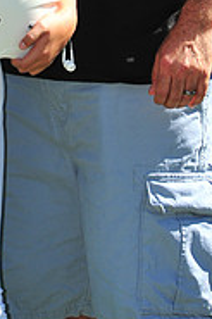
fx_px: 4584
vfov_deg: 4.0
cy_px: -141
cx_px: -3
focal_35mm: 518
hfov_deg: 2.6
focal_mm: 165
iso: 400
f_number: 5.6
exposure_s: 1/1600
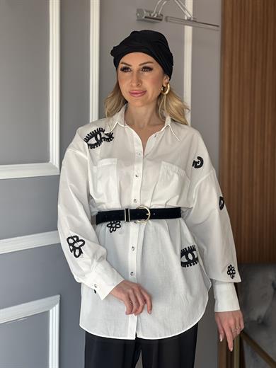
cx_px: 138
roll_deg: -0.3
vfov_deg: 25.3
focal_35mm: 77
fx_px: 819
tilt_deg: -3.2
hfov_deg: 19.1
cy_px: 184
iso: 64
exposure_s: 1/121
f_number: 2.8
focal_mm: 9
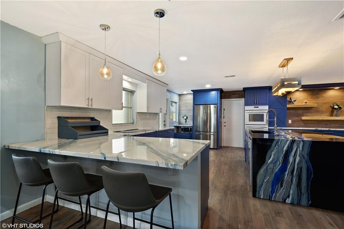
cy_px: 114
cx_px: 172
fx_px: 153
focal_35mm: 16
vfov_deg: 73.8
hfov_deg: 96.7
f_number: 8
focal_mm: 16
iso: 250
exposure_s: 1/10
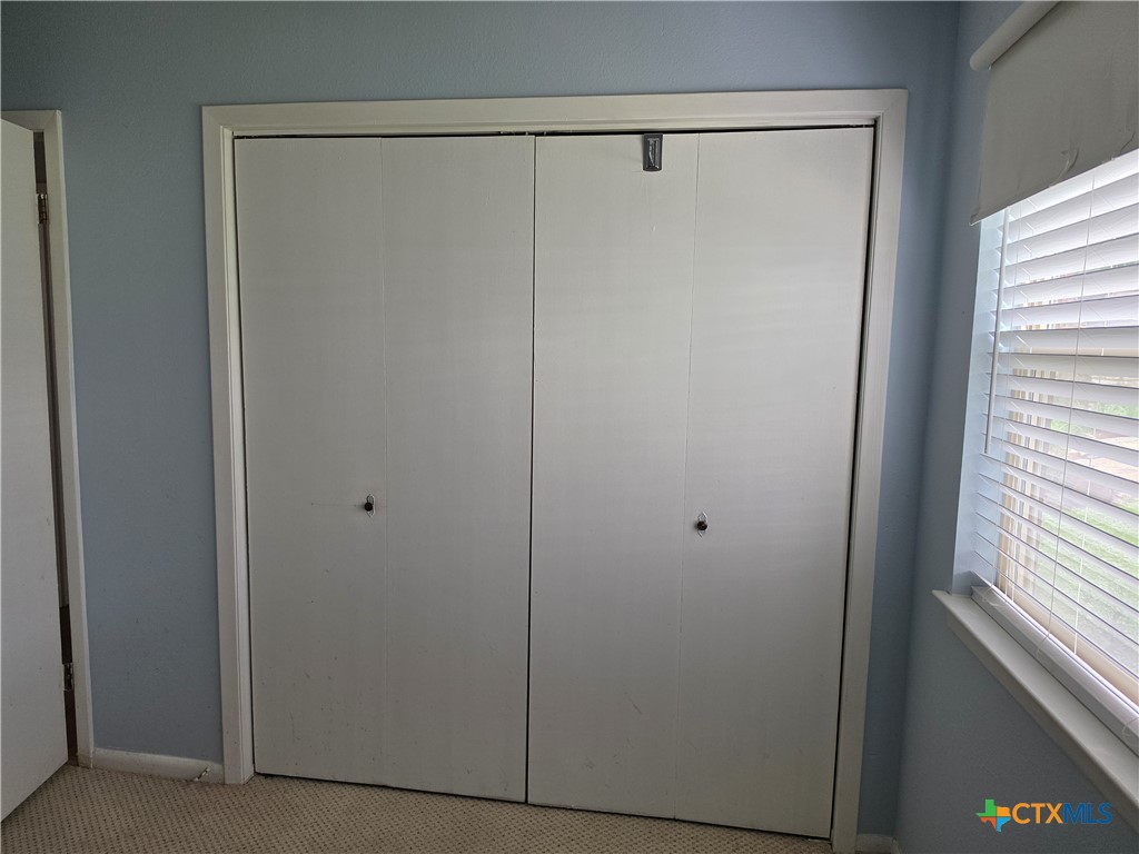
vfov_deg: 58.9
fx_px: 757
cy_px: 427
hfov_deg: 73.9
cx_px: 570
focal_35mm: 23
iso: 125
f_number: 1.4
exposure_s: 1/120
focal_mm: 6.5
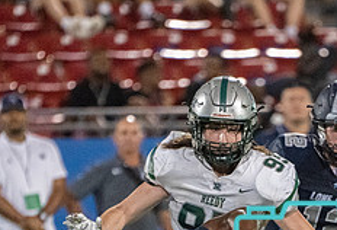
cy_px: 285
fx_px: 10497
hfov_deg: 1.8
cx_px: 291
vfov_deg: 1.3
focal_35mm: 1114
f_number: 5.6
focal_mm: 400
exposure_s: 1/1000
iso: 10000
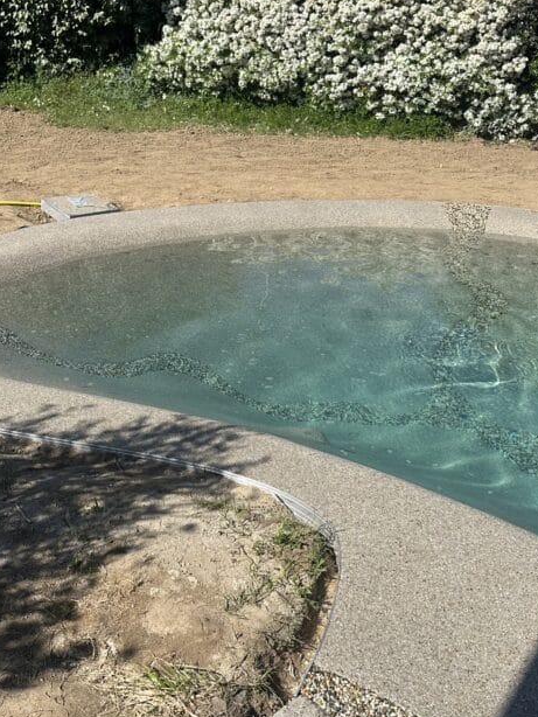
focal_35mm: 40
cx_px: 218
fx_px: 828
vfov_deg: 46.8
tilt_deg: -22.8
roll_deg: -3.5
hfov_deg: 35.9
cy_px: 357
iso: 80
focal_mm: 6.86
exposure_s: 1/5000
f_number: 1.78
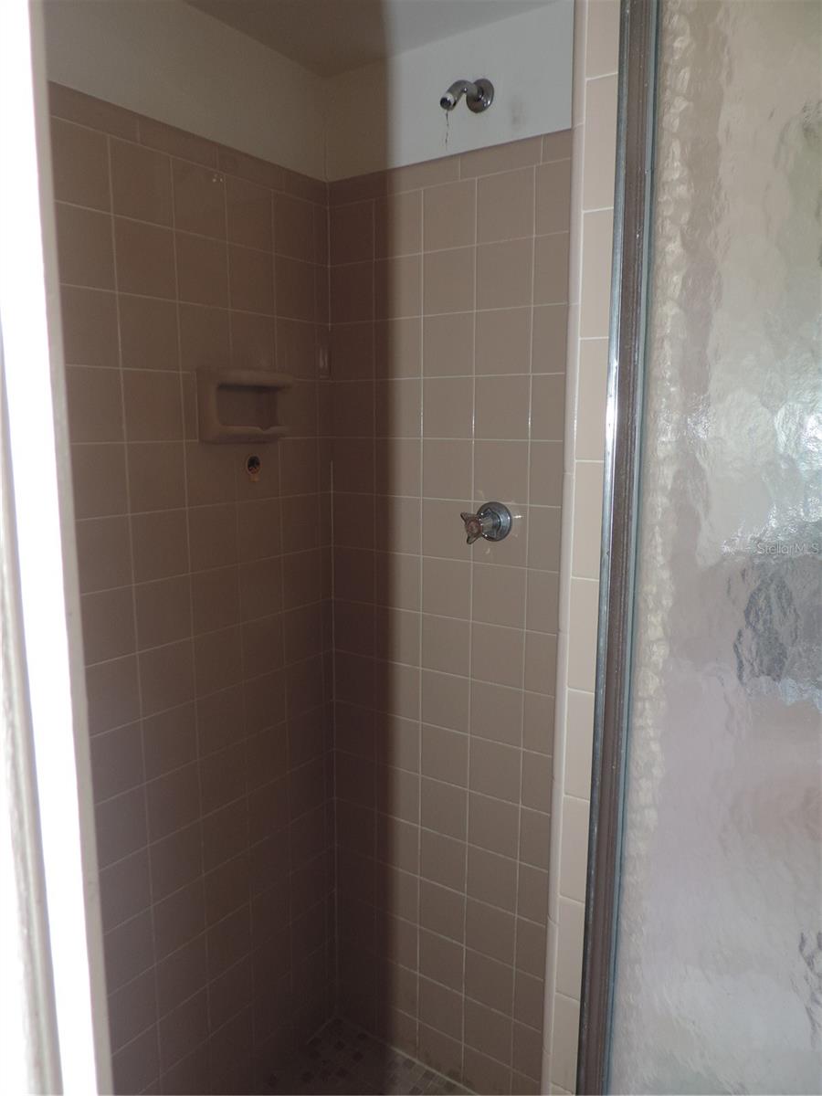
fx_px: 760
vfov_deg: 71.6
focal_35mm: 24
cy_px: 548
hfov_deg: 56.8
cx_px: 411
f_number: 3
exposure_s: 1/30
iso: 200
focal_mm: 4.3
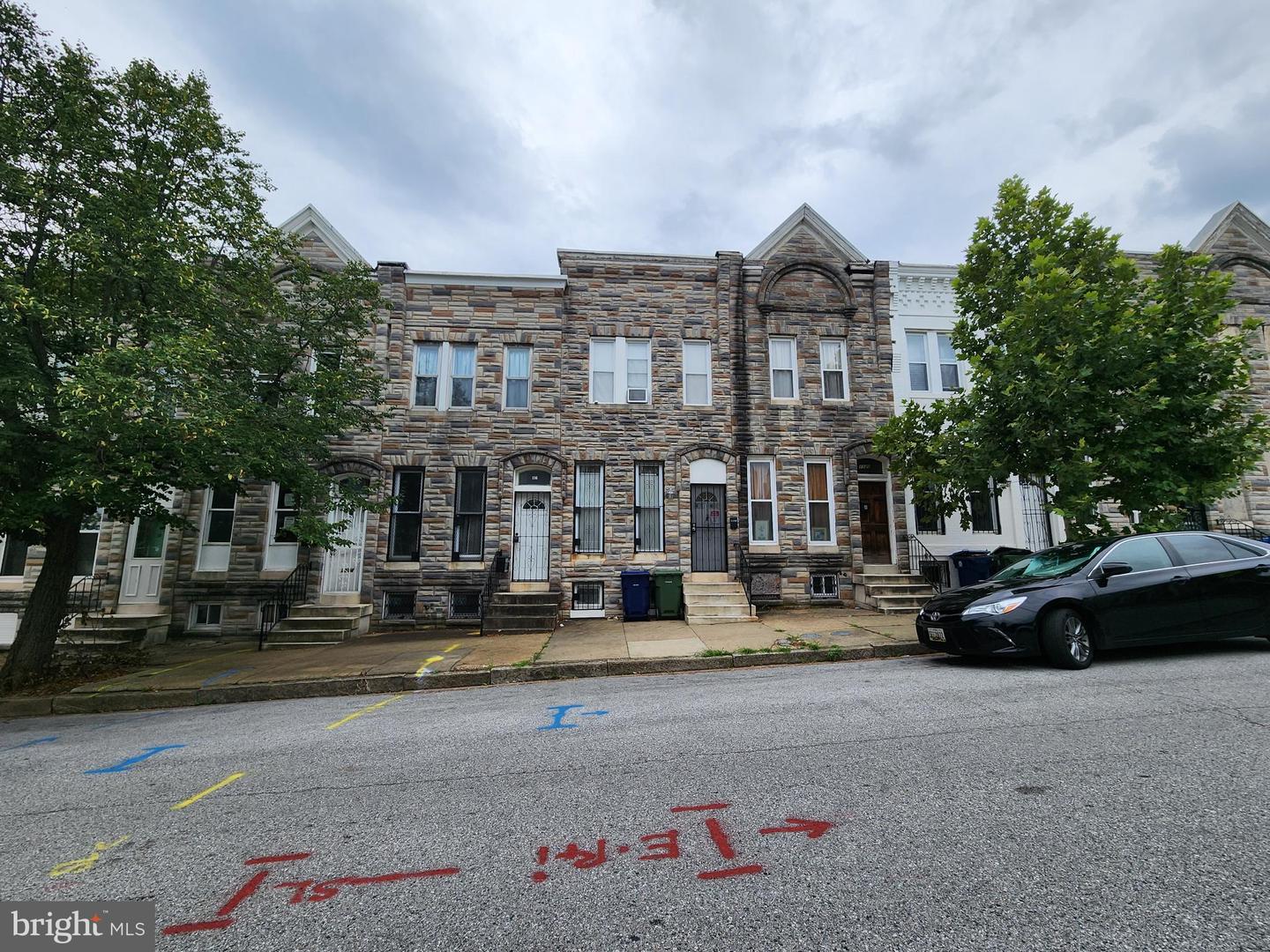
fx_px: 477
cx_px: 635
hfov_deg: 106.2
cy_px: 476
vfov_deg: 89.9
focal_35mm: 13
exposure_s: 1/1794
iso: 50
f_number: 2.2
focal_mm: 2.2
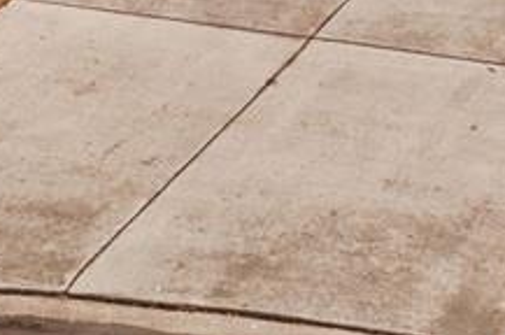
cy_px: -443
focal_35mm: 132
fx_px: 1849
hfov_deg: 15.5
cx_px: 337
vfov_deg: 9.3
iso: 100
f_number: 3.2
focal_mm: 10.3
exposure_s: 1/50
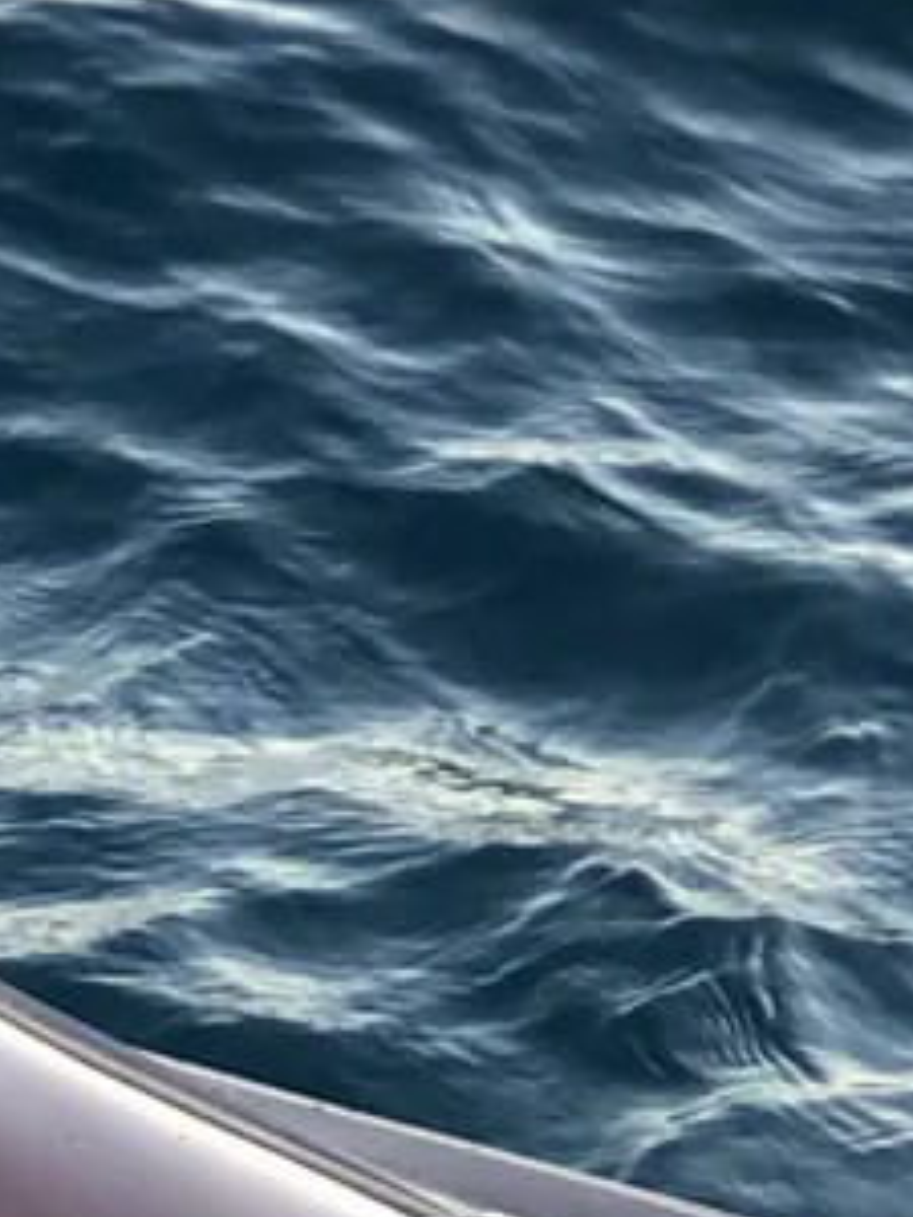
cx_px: -1591
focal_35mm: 355
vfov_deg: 5.6
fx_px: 12484
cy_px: 1138
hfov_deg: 4.1
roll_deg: -0.4
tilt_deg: -26.3
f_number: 2.8
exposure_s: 1/40
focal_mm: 6.6
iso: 20
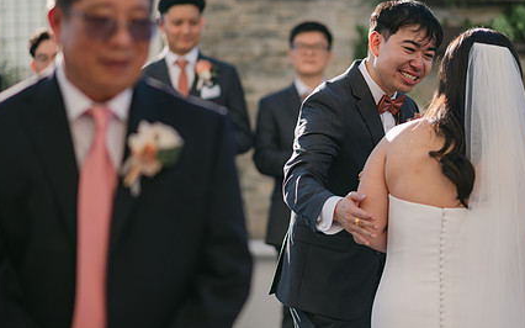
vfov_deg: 11.1
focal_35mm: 118
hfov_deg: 17.7
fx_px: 1688
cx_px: 304
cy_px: 107
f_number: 1.8
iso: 64
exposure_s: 1/2000
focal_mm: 85
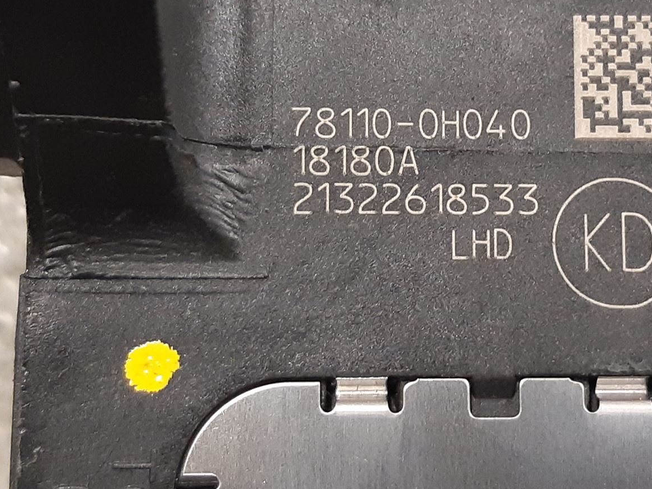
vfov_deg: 31.3
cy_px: 166
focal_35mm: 46
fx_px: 866
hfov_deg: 40.9
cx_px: 418
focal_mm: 3.93
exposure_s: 1/25
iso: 250
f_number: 1.7
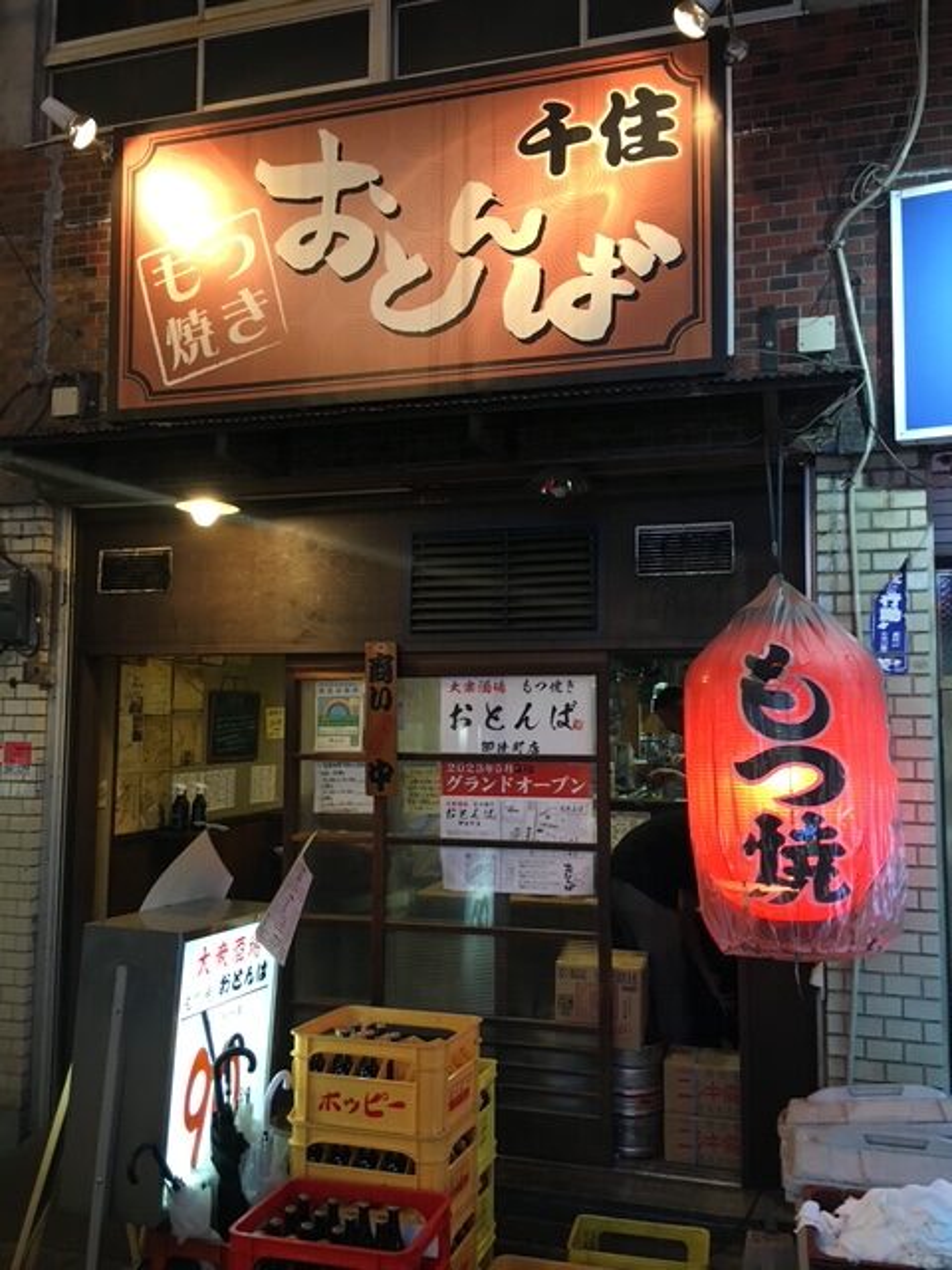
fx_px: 1063
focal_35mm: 29
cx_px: 476
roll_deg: -1.2
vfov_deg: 61.7
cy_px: 635
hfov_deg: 48.2
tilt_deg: +4.9
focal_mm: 4.15
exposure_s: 1/30
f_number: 2.2
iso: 160
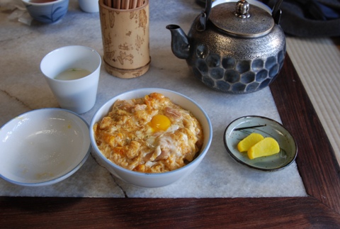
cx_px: 170
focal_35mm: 39
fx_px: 369
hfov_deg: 49.4
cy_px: 114
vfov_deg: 34.4
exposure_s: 1/13
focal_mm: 26
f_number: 7.1
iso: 200
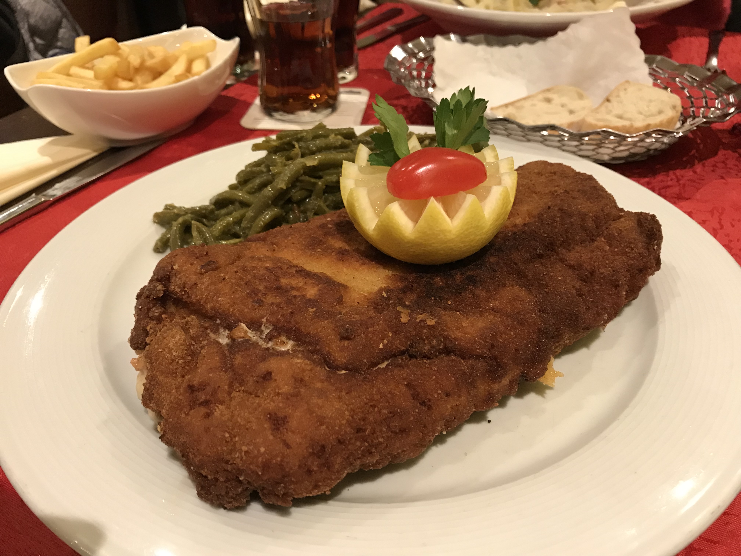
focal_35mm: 28
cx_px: 370
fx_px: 599
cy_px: 278
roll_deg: +0.4
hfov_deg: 63.4
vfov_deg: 49.7
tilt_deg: -35.5
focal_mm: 3.99
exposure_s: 1/17
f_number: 1.8
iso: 100
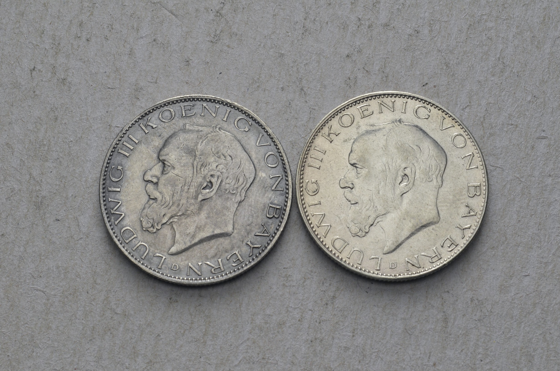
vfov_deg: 16.5
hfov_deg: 24.7
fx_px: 1281
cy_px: 186
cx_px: 280
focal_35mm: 82
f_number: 14
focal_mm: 55
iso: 400
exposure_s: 1/250
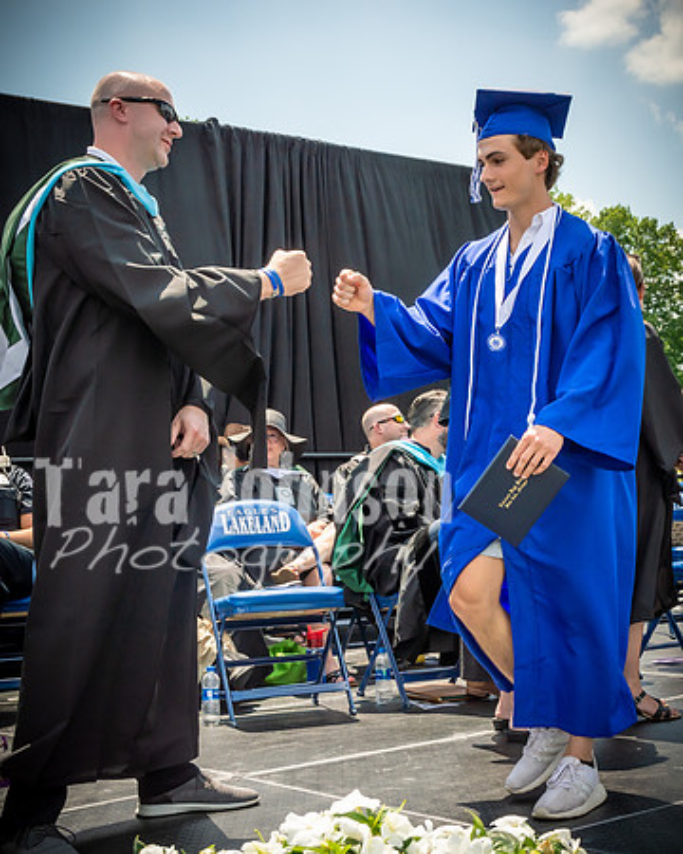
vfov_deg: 33.0
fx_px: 1442
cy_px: 427
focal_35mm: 57
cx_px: 516
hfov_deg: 26.3
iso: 200
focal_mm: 27
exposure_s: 1/800
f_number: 7.1
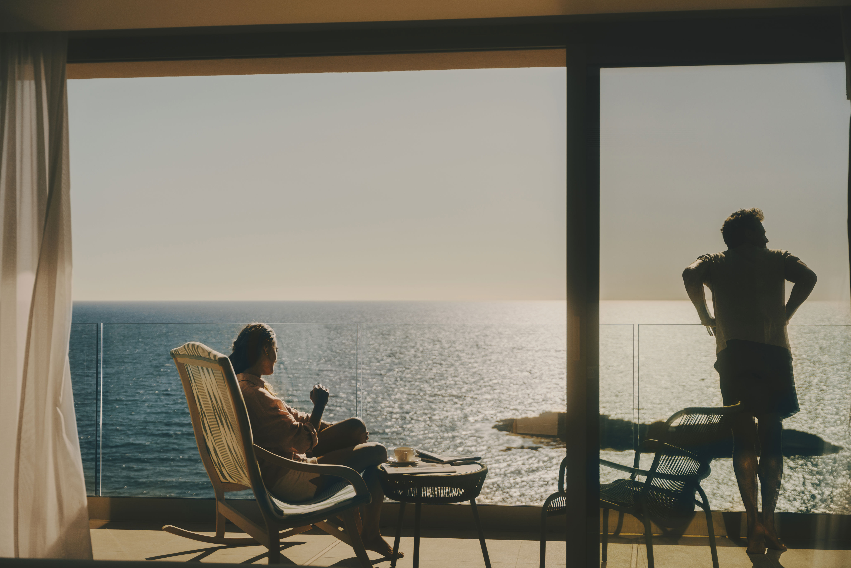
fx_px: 1090
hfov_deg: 42.7
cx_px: 426
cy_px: 284
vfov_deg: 29.2
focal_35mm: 46
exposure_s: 1/8000
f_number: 2.8
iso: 100
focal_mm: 46.1
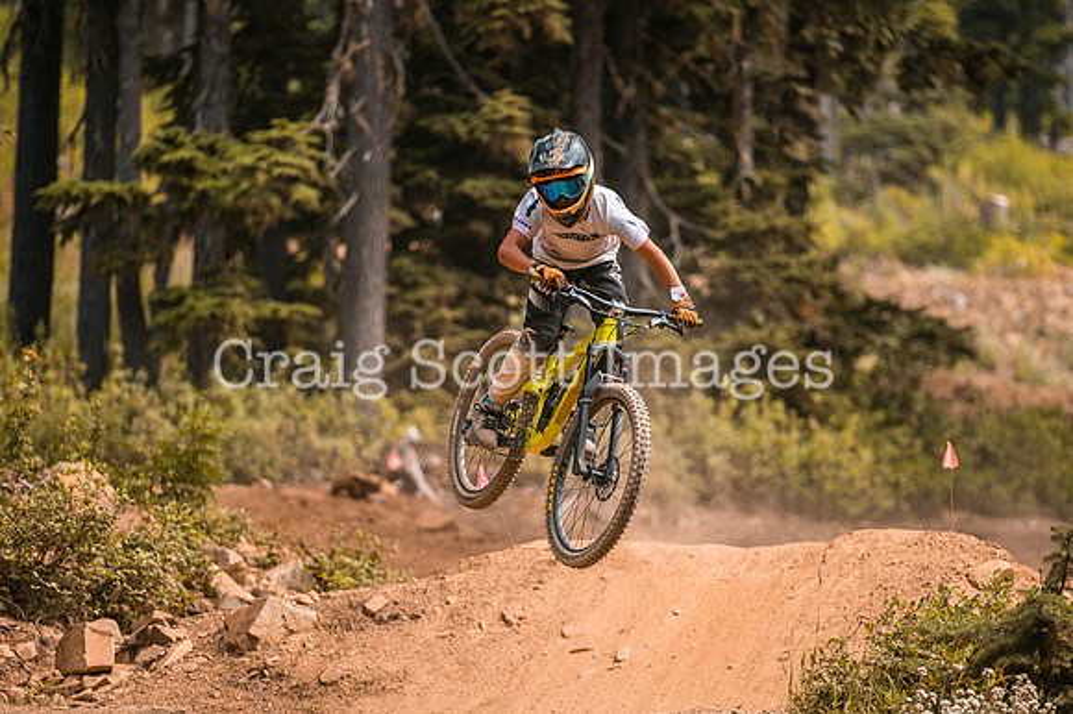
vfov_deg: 6.1
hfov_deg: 9.1
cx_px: 559
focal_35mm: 225
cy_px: 402
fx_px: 6707
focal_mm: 200
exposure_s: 1/1600
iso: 200
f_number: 2.8
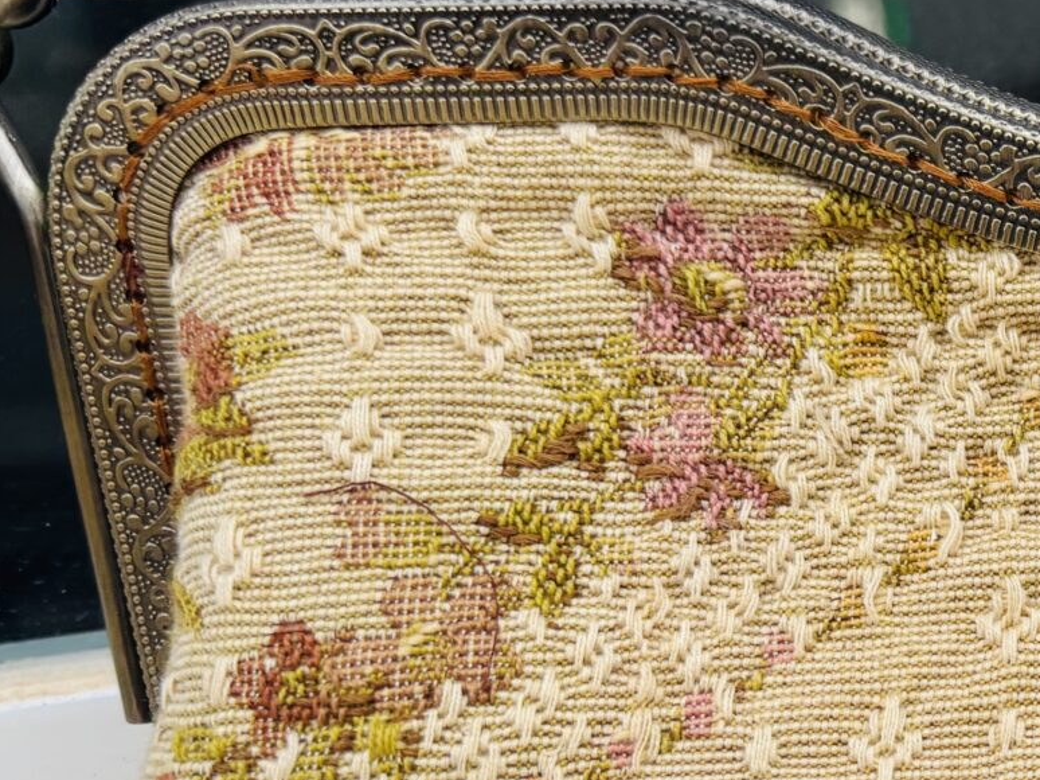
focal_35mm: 86
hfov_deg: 19.9
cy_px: 746
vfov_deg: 16.8
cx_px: 1524
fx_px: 2583
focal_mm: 5.96
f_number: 1.6
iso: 50
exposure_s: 1/574
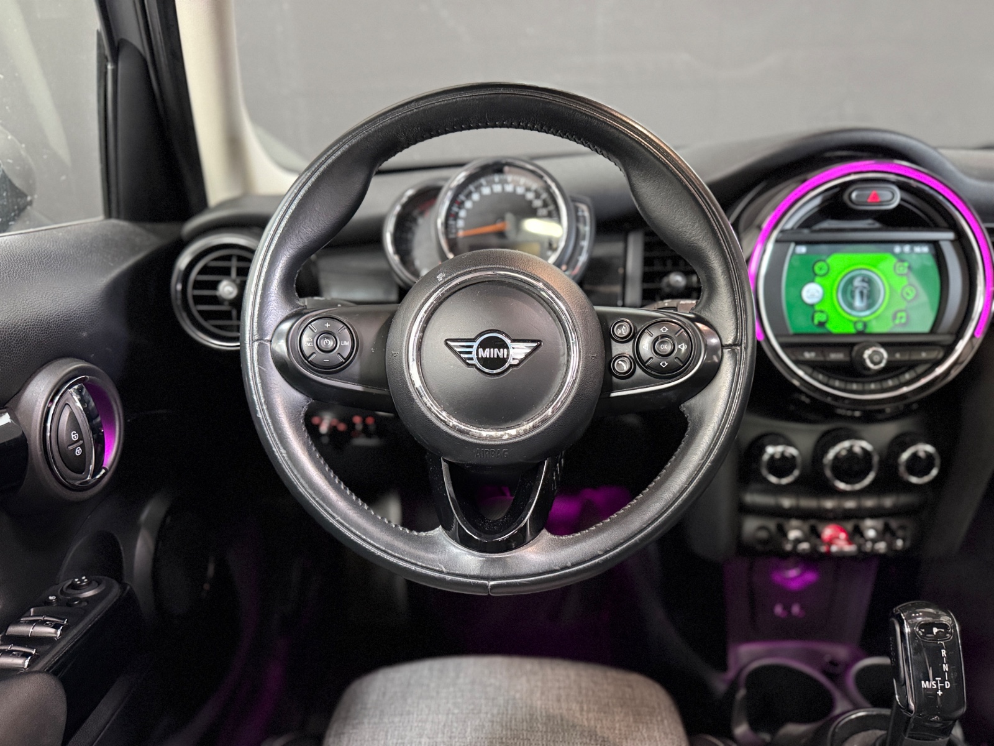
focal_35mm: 24
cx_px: 497
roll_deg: +0.4
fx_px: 689
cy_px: 373
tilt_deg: -20.2
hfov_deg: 71.6
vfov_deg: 56.8
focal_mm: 6.76
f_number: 1.78
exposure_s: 1/33
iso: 800
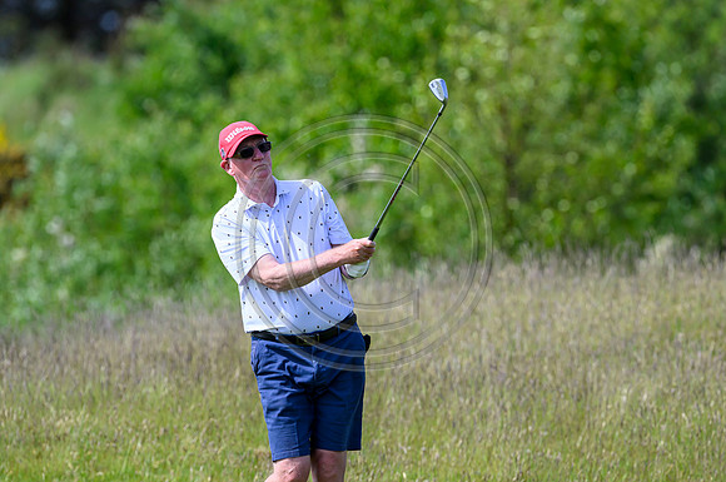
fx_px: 10403
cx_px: 414
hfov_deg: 4.0
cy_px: 258
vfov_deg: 2.7
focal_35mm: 517
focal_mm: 400
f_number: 4
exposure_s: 1/4000
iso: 500
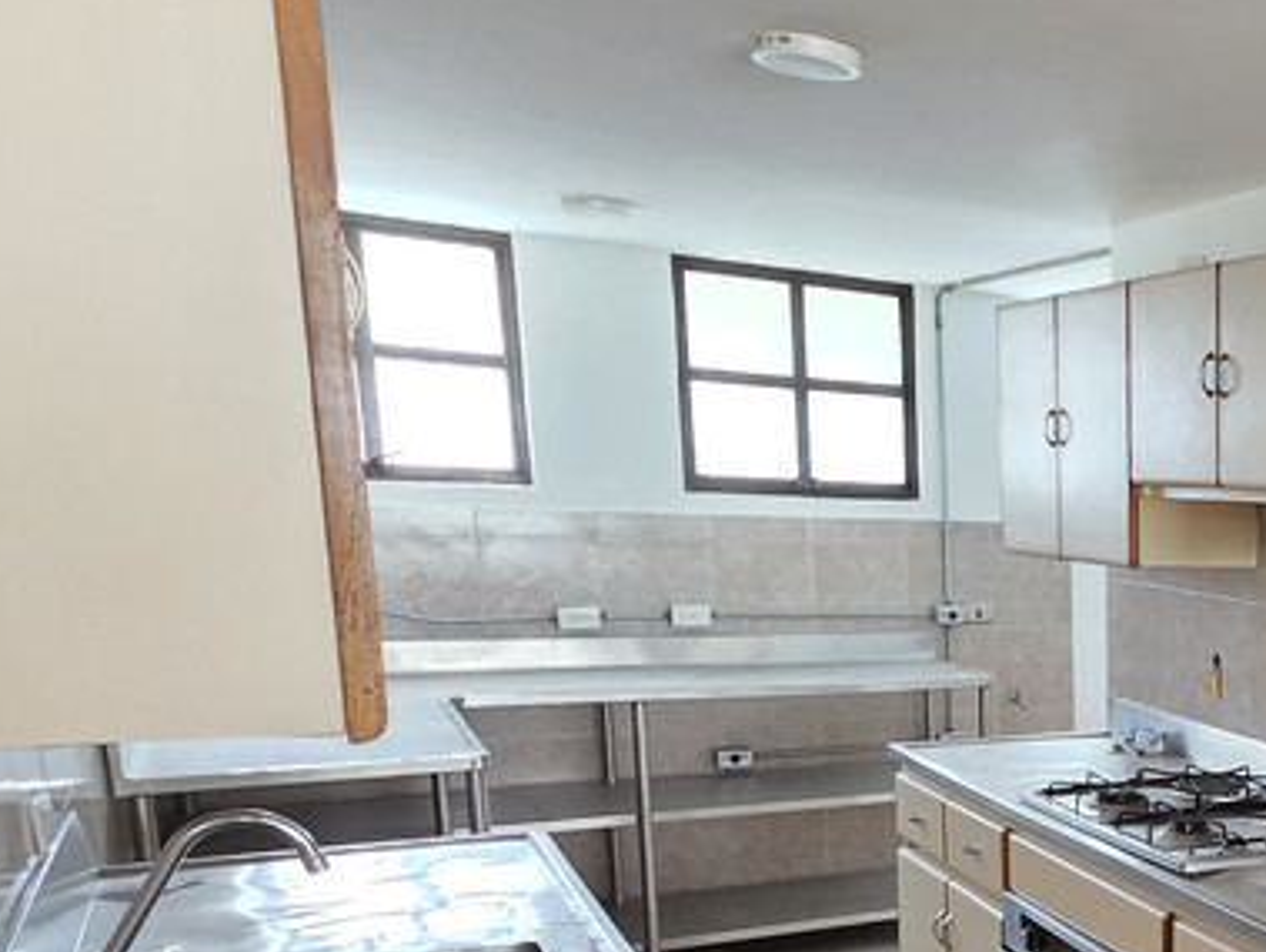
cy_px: 848
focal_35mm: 37
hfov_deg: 37.3
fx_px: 1354
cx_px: 1537
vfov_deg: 36.4
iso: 500
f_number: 1.9
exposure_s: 1/60
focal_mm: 2.2
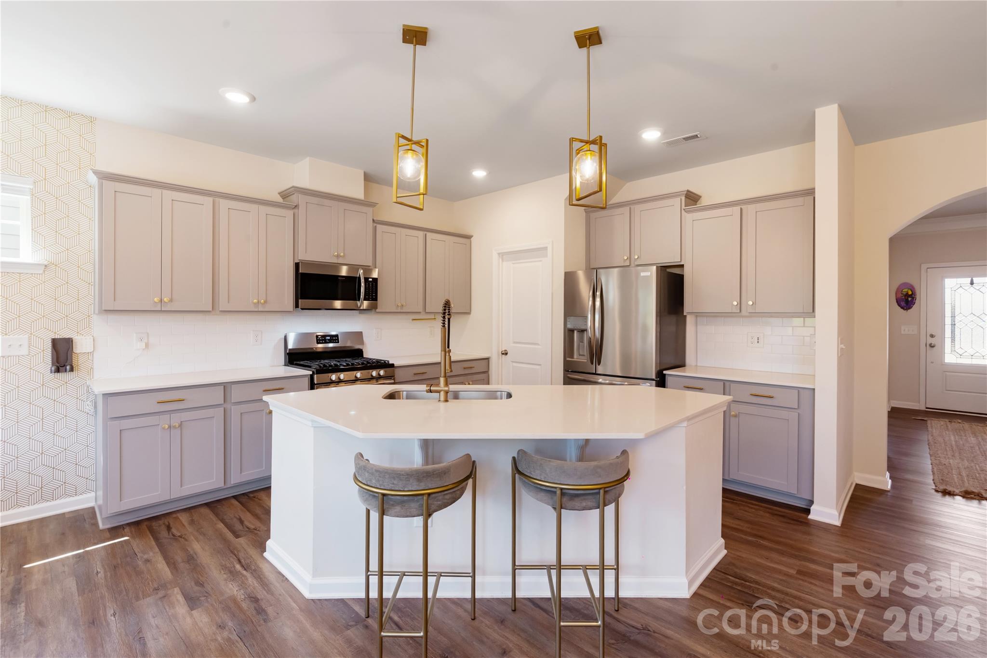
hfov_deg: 96.7
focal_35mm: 16
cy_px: 329
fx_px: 439
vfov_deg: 73.7
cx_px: 494
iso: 3200
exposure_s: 1/15
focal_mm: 16
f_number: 10
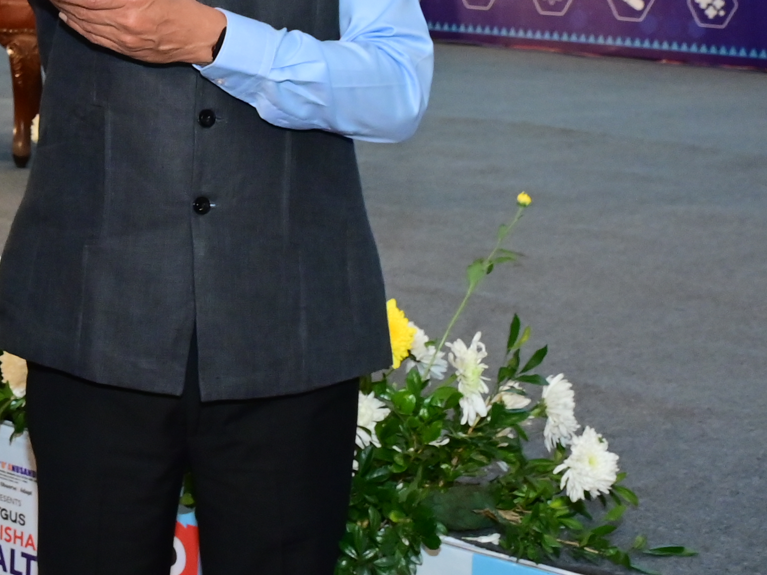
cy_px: -83
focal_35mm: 113
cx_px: -307
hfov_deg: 16.2
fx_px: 2504
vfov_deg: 12.8
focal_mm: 30
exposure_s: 1/125
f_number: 7.1
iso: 1600
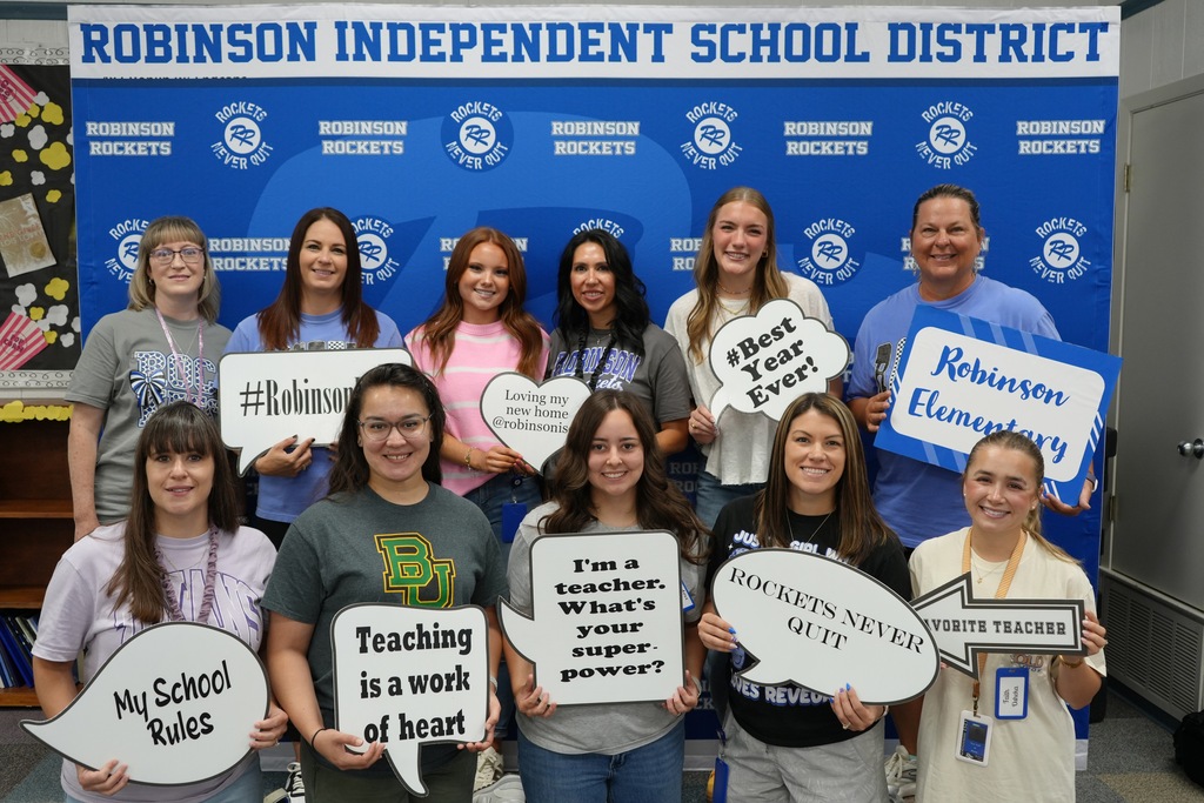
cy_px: 402
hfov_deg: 53.1
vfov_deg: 36.9
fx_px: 1204
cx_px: 602
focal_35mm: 36
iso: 1000
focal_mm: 36
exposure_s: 1/160
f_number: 4
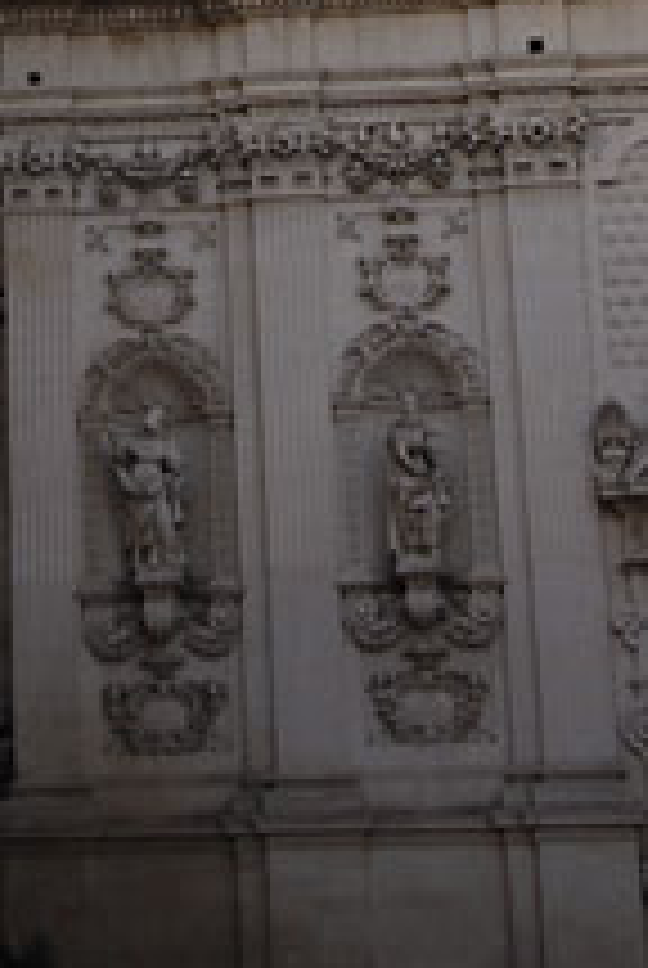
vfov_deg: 18.3
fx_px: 2799
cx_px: 214
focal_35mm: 104
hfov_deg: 13.2
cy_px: -288
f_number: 3.8
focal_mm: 24
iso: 200
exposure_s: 1/180
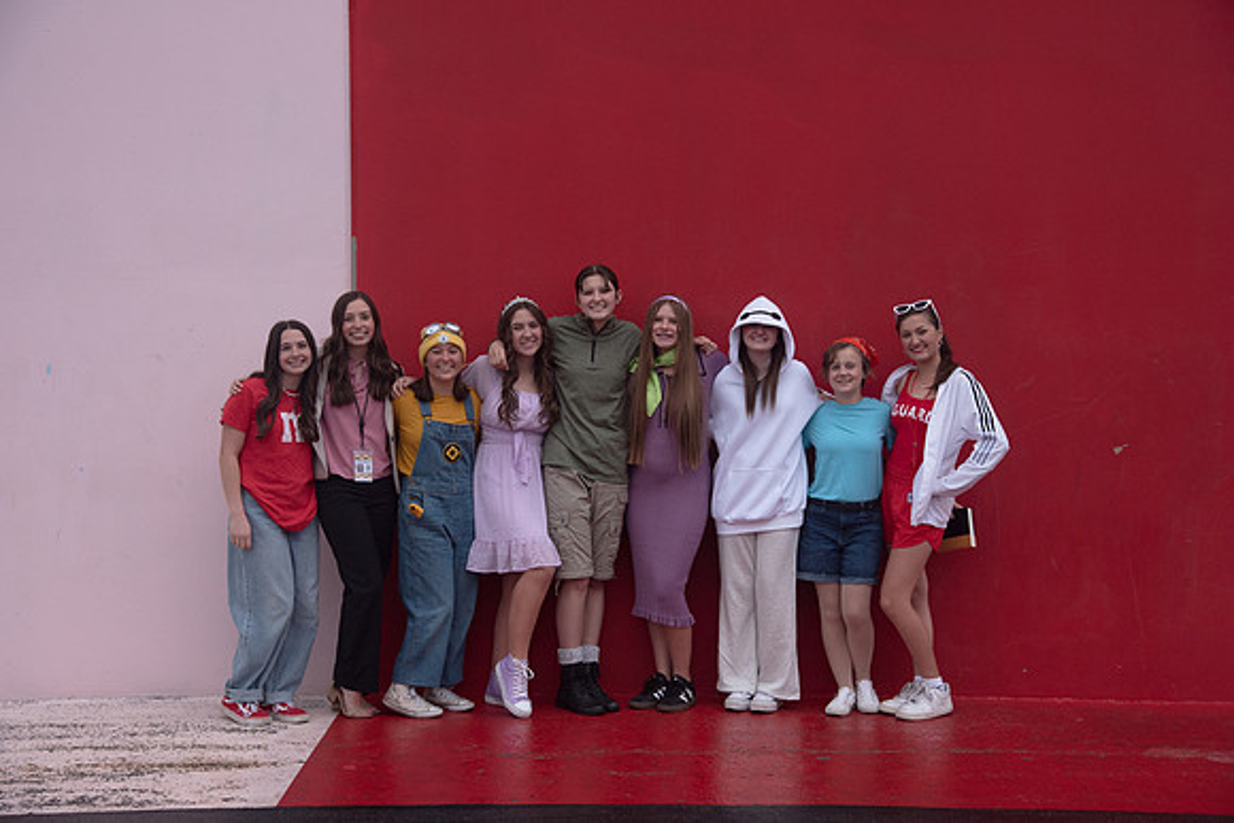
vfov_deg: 22.8
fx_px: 2044
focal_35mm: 60
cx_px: 617
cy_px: 412
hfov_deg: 33.6
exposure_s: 1/125
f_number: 5
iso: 640
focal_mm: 58
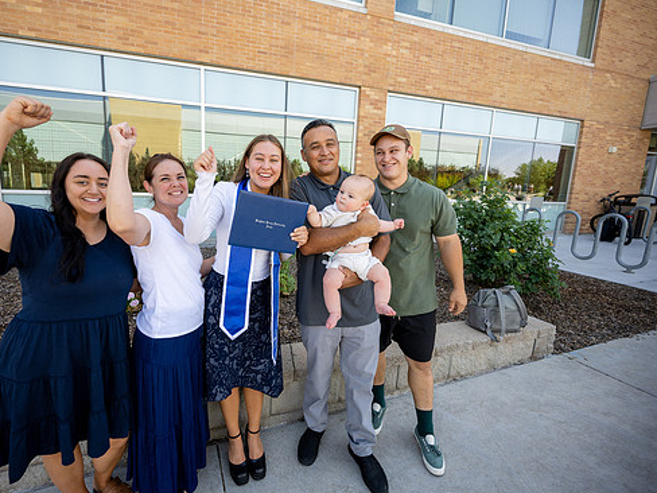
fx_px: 304
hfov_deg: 93.7
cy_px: 240
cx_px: 275
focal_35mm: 16
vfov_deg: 78.1
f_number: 4
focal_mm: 14
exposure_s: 1/400
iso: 200
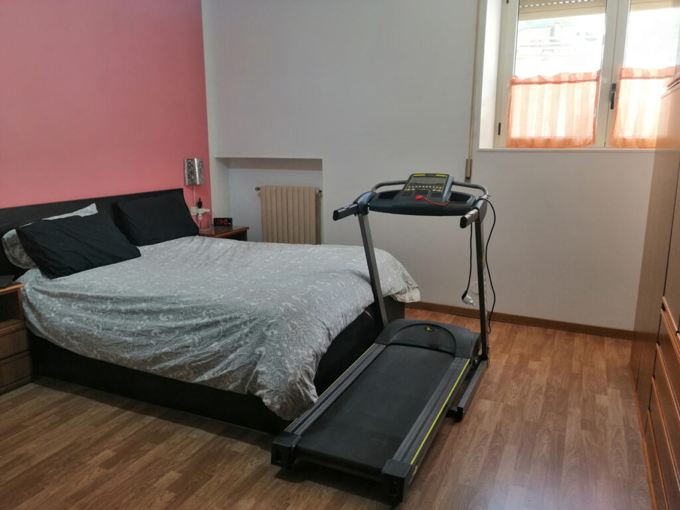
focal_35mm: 27
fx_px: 530
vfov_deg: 51.4
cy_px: 255
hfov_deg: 65.3
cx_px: 340
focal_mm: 3.95
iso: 160
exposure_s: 1/50
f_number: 1.8
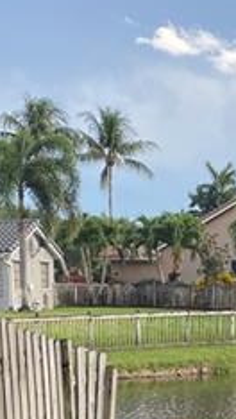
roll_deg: +0.3
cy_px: 439
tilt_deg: -6.8
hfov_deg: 12.7
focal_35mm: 93
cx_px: 282
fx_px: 1032
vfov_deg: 21.9
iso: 32
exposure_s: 1/549
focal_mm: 4.25
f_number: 1.8
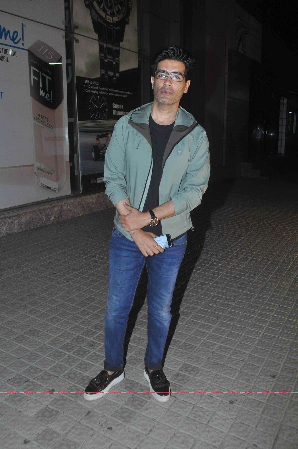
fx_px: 373
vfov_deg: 62.0
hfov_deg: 43.5
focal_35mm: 30
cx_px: 149
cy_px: 224
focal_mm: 20
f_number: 6.3
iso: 800
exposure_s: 1/200
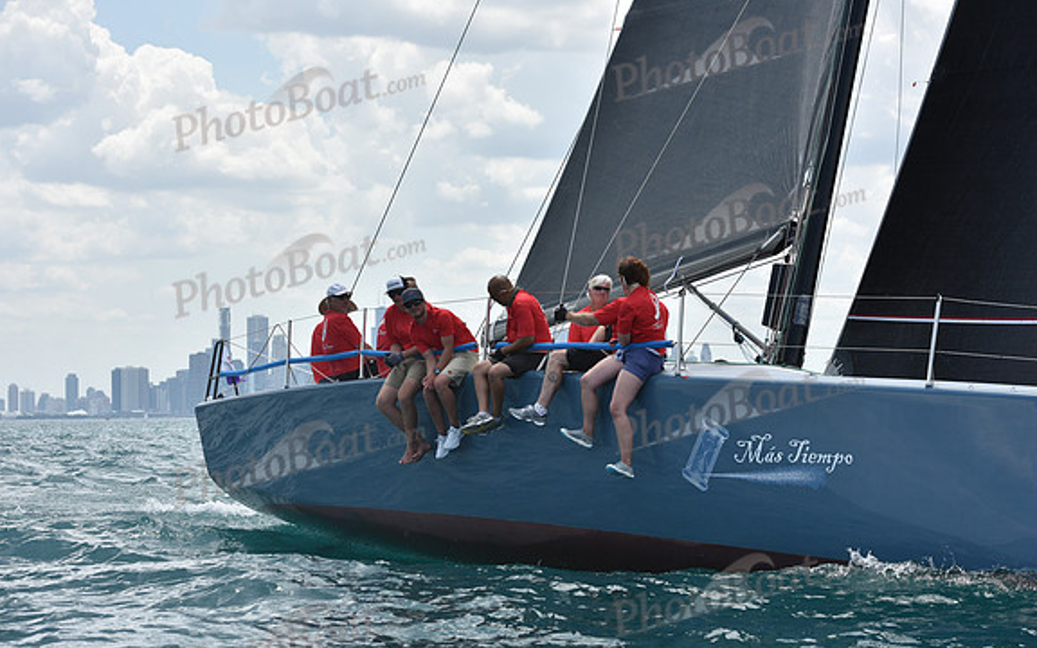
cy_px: 339
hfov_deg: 25.8
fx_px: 2261
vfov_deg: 16.3
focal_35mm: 80
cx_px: 520
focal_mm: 78
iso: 250
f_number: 6.3
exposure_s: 1/1250
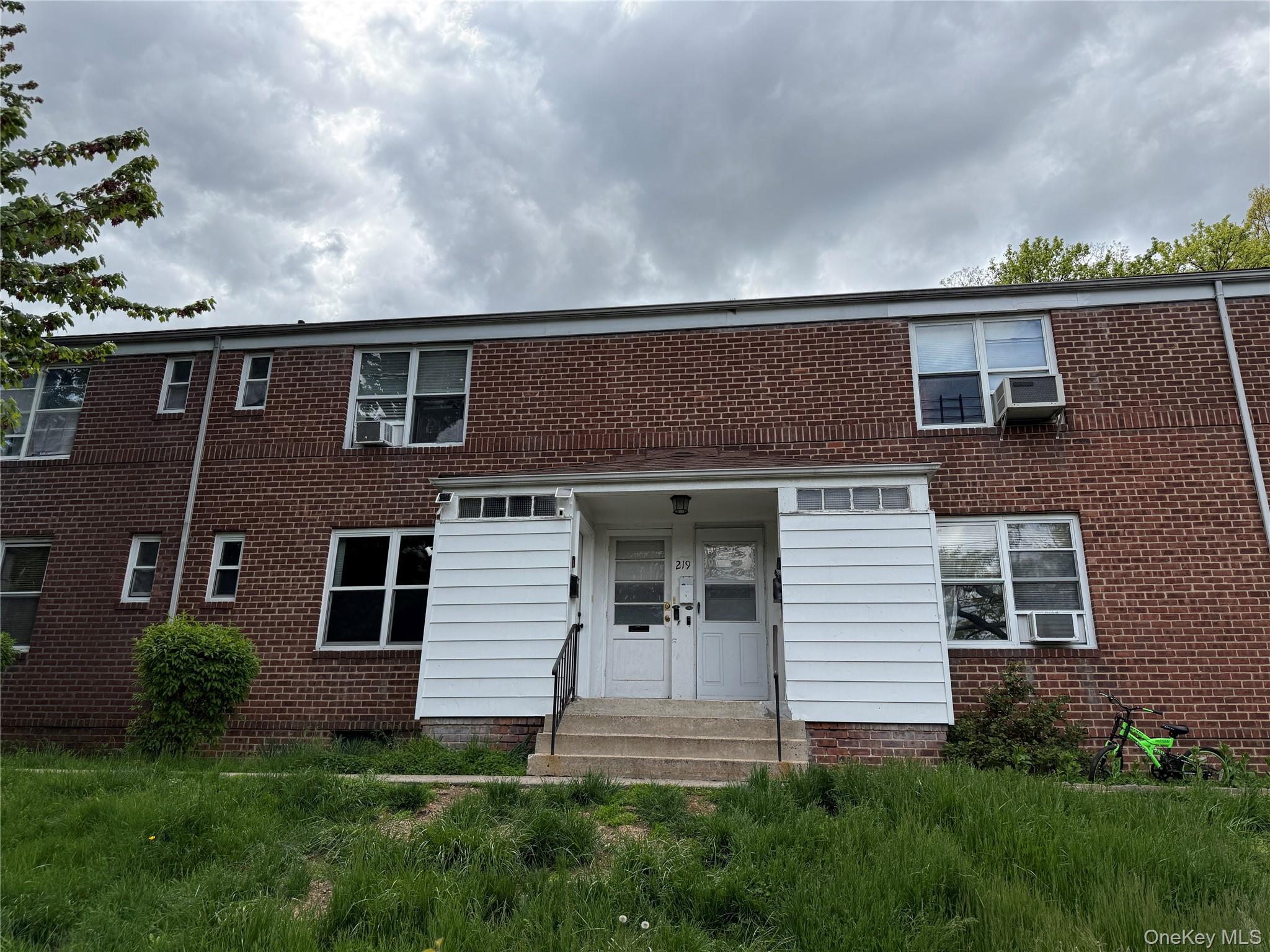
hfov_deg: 71.6
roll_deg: -1.6
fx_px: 881
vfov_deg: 56.8
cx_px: 635
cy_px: 476
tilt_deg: +17.9
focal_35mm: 24
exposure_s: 1/4405
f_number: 1.78
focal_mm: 6.76
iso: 100
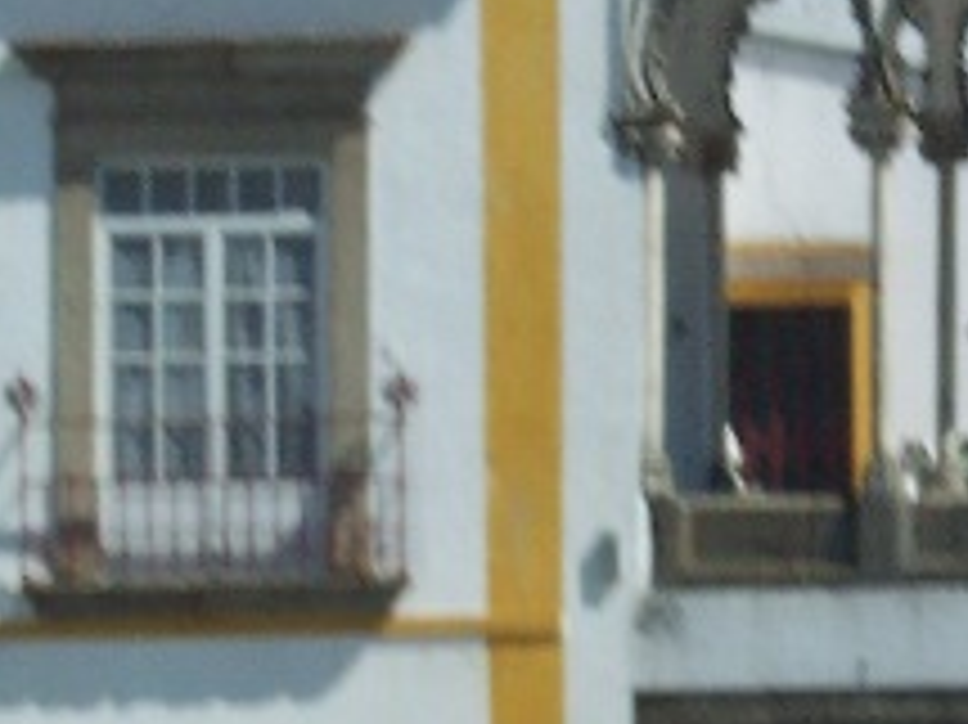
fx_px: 11850
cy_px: 72
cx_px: 923
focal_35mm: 424
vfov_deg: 3.5
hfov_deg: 4.7
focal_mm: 24
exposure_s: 1/350
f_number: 8
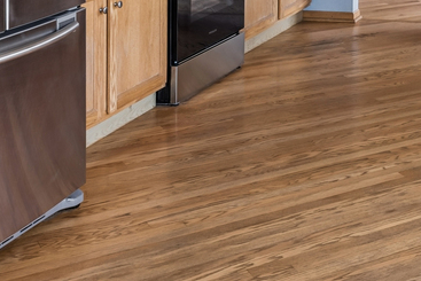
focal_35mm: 75
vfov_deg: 15.9
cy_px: -203
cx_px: 443
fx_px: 877
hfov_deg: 25.4
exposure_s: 1/25
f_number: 8
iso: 200
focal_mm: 17
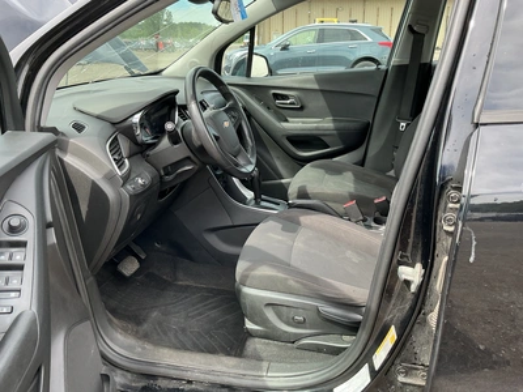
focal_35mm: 28
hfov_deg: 63.4
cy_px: 196
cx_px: 262
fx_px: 423
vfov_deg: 49.7
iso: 20
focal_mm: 3
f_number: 1.8
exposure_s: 1/139
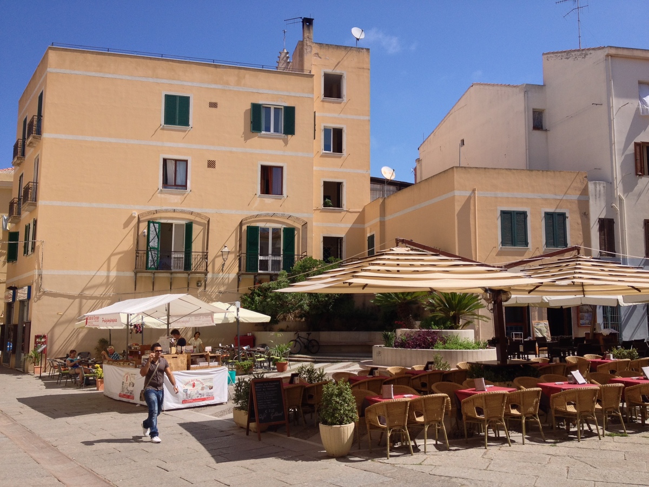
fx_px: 656
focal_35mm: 35
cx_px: 324
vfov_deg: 40.7
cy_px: 244
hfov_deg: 52.6
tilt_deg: +3.8
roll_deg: +0.2
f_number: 2.4
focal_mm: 4.28
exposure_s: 1/1284
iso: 50
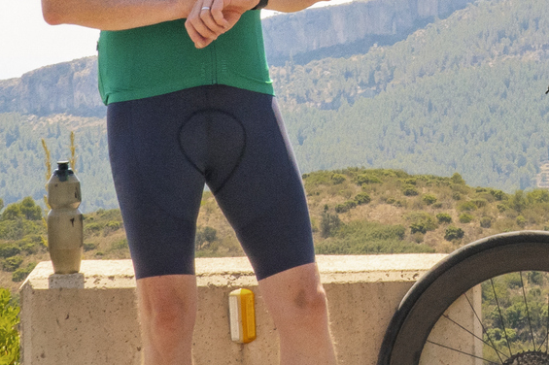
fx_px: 2347
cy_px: 26
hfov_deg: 13.2
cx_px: 559
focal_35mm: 154
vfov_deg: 8.9
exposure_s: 1/250
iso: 100
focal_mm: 15.28
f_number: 10
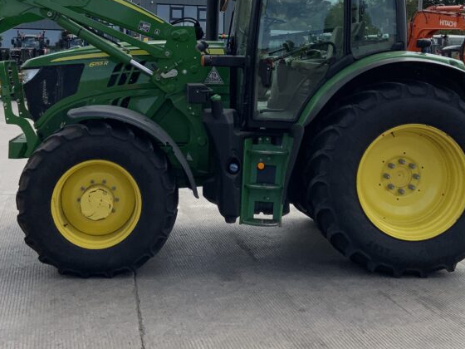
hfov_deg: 36.1
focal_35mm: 53
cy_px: 70
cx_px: 207
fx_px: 712
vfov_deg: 27.0
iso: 20
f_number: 1.8
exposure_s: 1/2427
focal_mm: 3
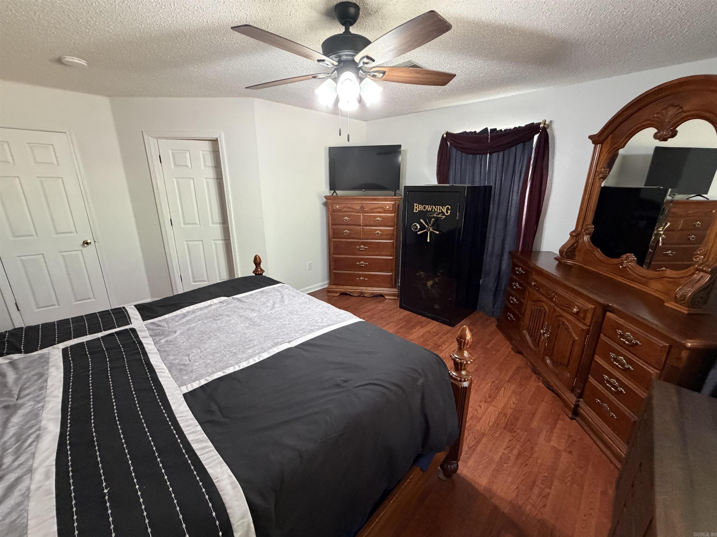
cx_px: 358
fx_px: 290
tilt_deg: -17.4
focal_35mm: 14
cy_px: 268
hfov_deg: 102.1
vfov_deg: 85.7
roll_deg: +1.2
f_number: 2.2
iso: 500
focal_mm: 2.22
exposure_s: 1/60
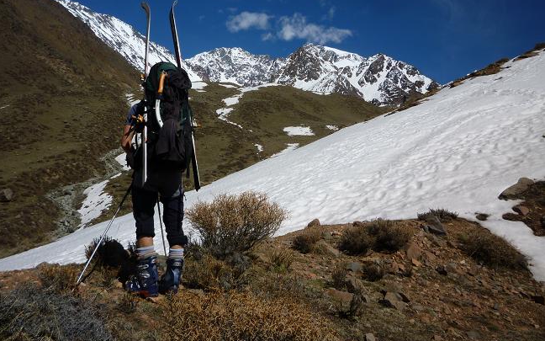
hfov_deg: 61.2
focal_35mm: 31
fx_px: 460
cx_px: 271
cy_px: 146
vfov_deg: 40.5
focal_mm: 5.2
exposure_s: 1/800
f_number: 6.3
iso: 80
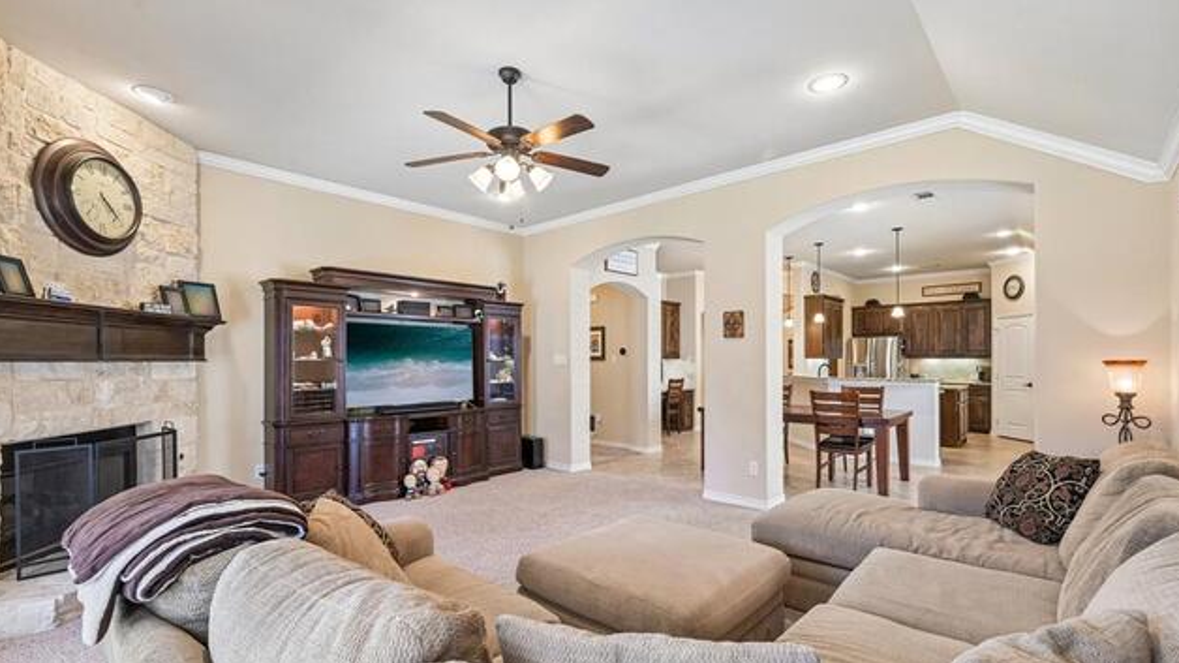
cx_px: 591
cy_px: 353
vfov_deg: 65.3
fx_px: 517
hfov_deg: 97.5
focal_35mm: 17
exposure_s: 1/8
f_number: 8
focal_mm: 15.5
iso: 400
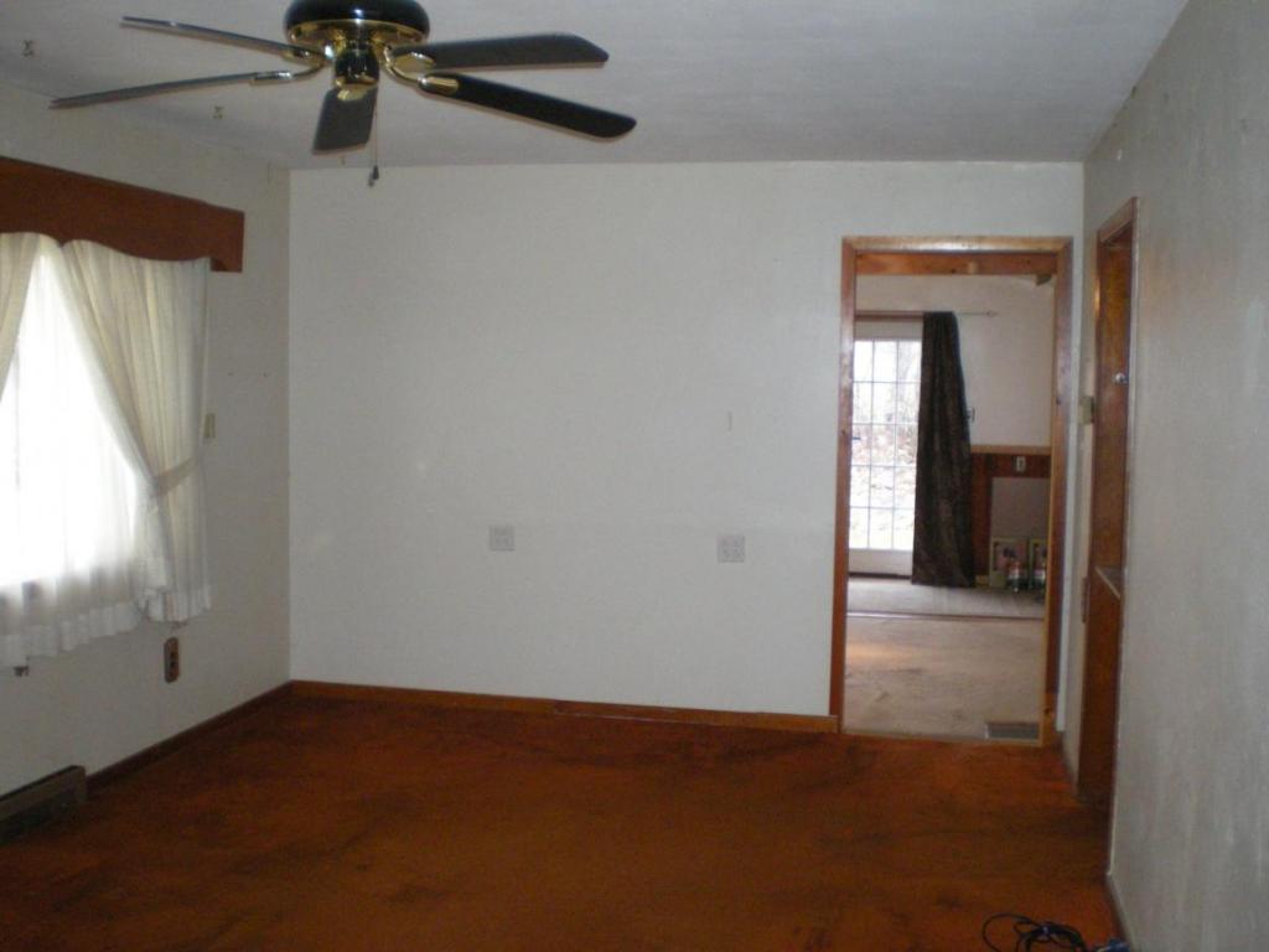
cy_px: 476
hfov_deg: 49.0
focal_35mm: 38
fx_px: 1393
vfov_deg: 37.7
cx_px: 634
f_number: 3.1
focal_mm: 6.3
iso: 372
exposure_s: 1/60
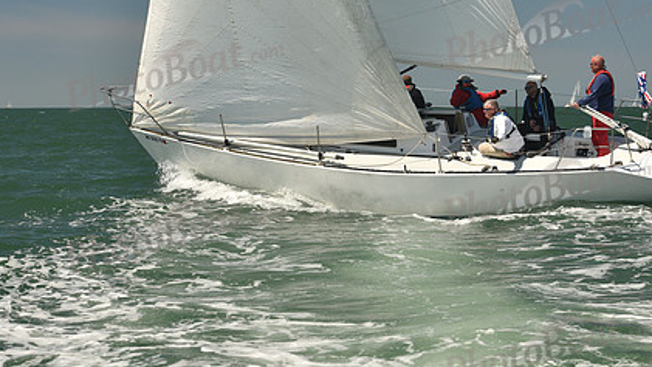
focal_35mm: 101
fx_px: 1746
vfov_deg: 12.0
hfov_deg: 21.1
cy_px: 131
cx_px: 365
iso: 250
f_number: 5
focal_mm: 70
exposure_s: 1/800
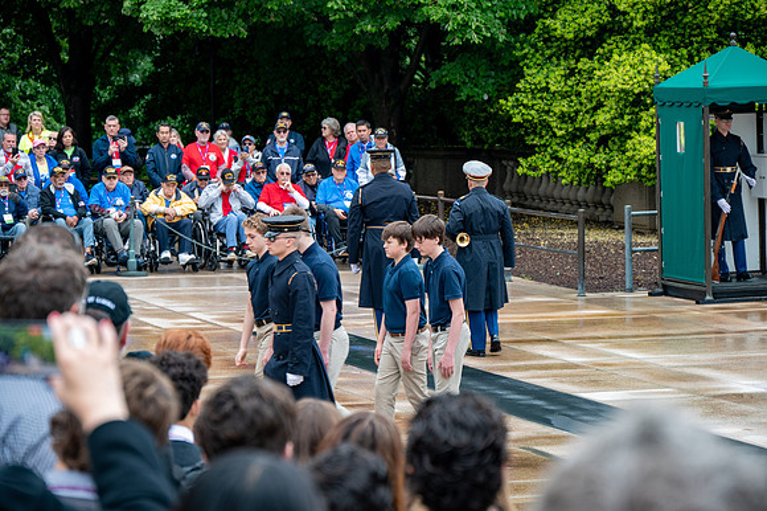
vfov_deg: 10.1
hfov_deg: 15.2
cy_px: 256
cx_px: 384
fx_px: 2875
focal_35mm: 135
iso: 250
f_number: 6.3
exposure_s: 1/100
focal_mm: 135
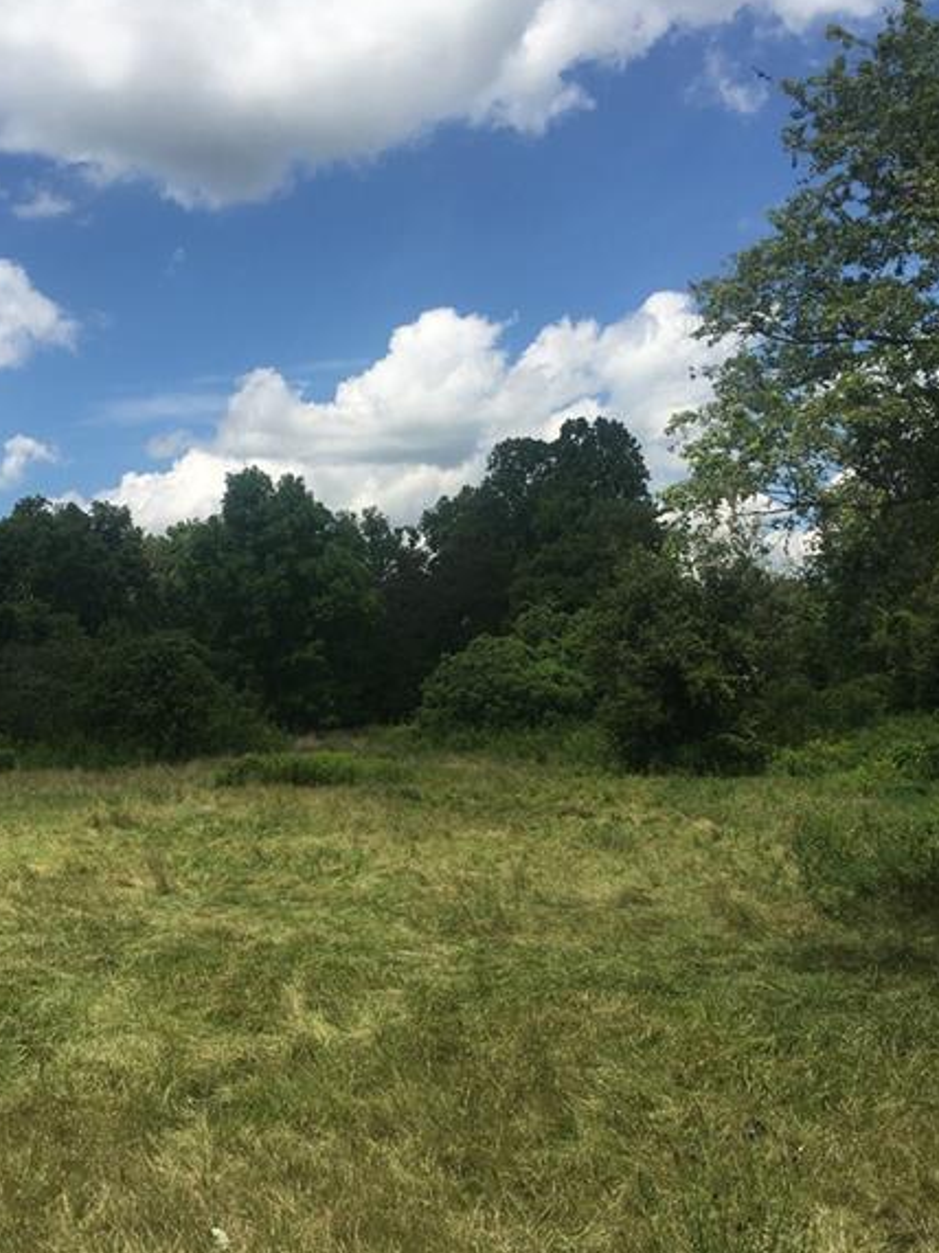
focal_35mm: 39
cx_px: 386
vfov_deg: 47.9
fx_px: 1411
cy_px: 639
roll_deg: +1.8
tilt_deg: +3.4
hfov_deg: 36.7
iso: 25
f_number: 2.2
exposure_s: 1/2079
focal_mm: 4.15
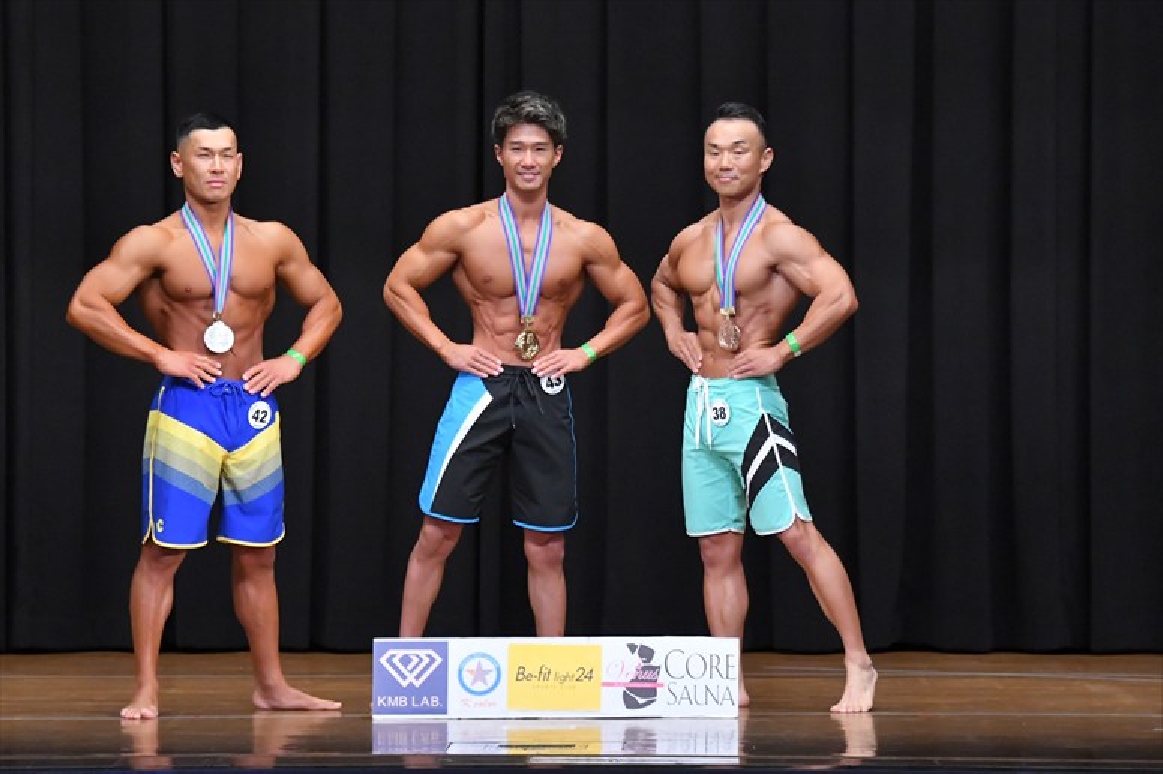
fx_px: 7007
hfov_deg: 9.5
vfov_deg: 6.3
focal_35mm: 217
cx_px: 582
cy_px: 387
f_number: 5.6
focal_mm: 145
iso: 8000
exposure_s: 1/400
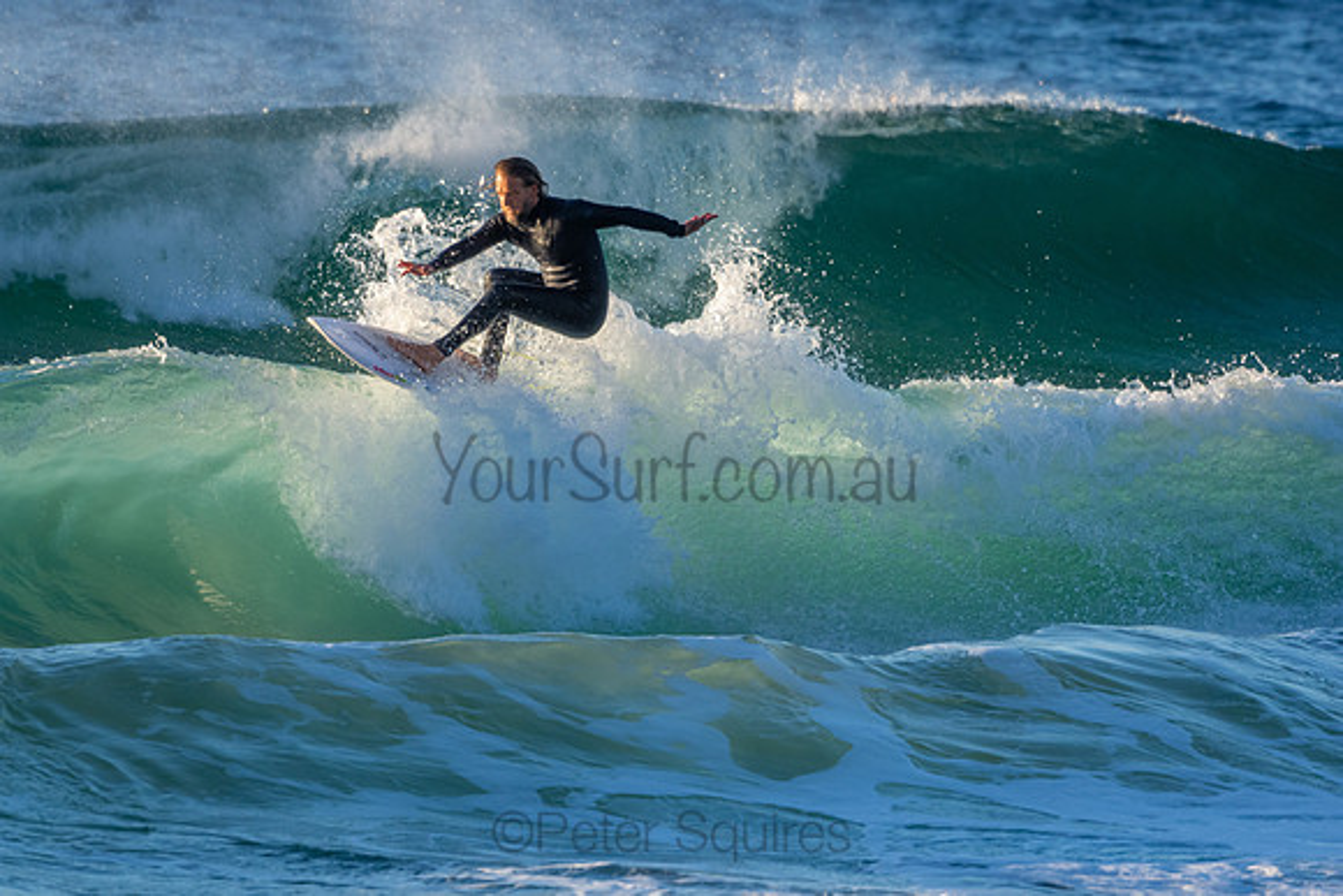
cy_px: 448
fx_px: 19589
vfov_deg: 2.6
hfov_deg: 3.9
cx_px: 672
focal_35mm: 525
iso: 560
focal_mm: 350
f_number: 5.6
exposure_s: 1/1250
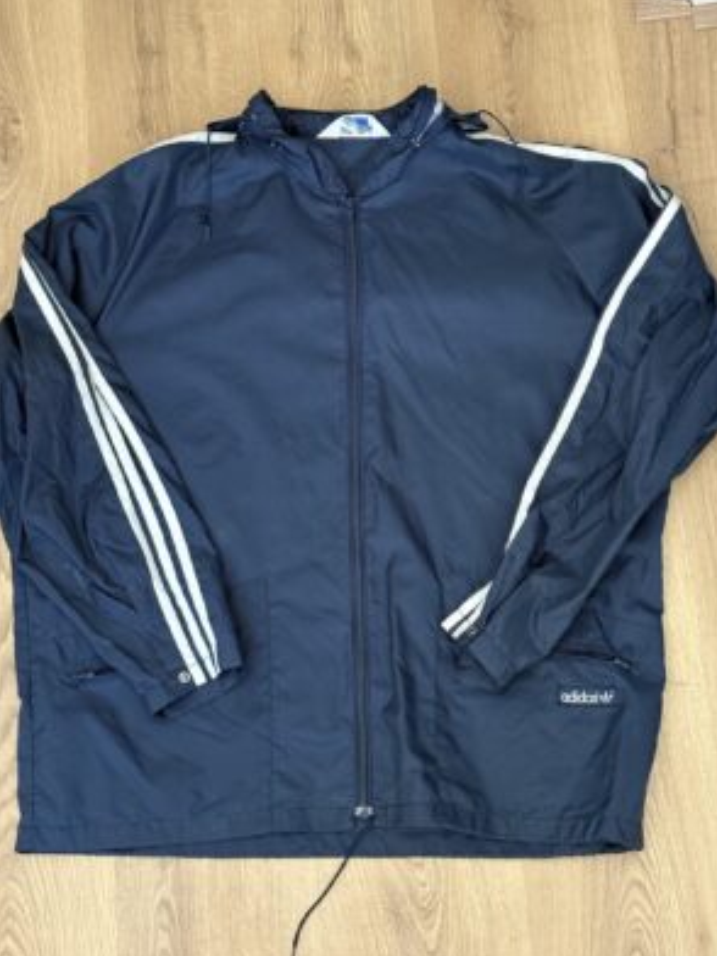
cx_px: 363
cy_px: 480
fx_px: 1464
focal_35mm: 53
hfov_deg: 27.5
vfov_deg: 36.2
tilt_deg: -72.8
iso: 320
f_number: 1.6
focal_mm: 5.96
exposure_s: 1/34
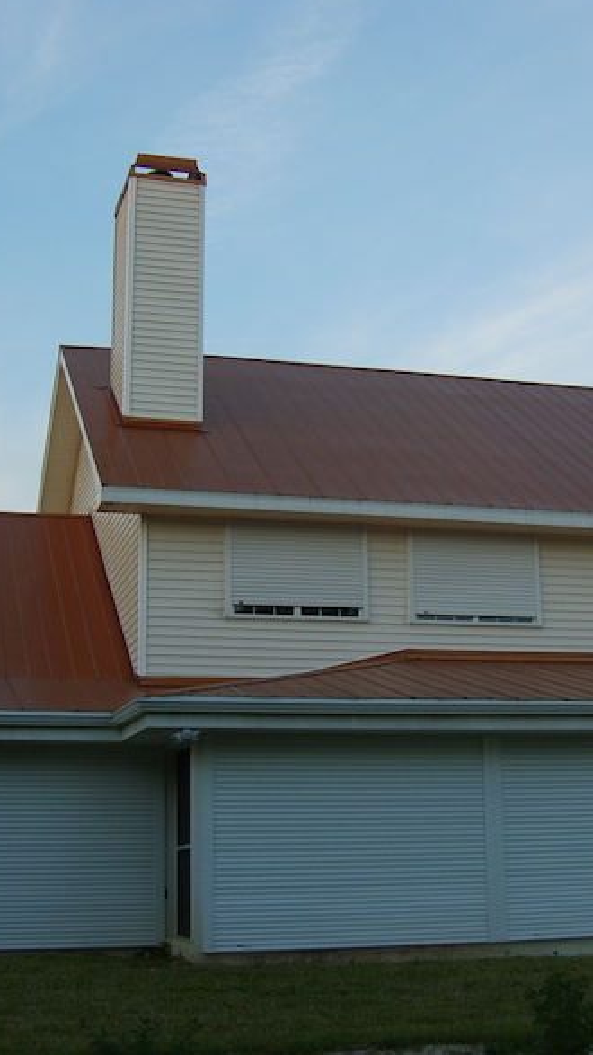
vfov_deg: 39.9
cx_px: 381
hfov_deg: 23.0
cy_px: 518
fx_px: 1454
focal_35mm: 52
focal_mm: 5.8
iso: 50
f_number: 2.8
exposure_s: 1/180
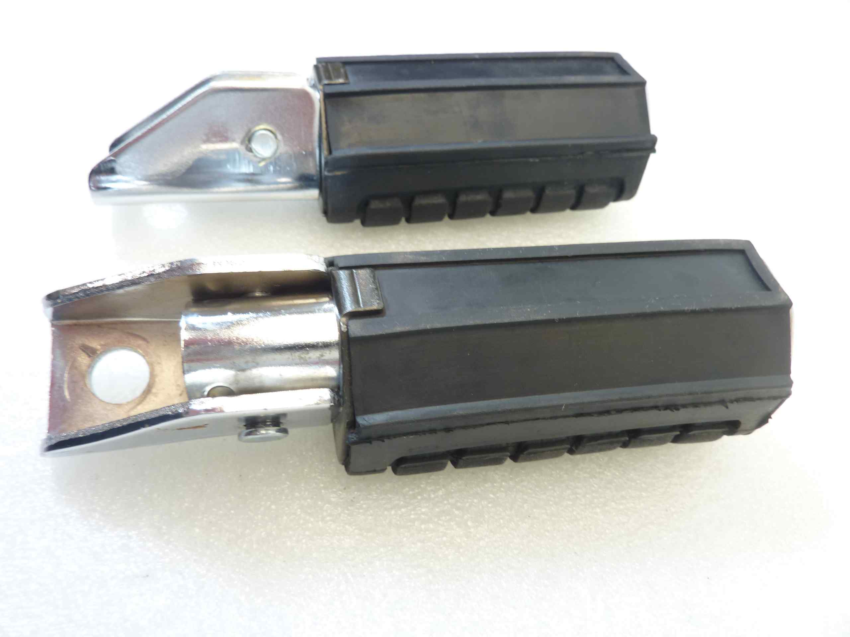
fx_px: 614
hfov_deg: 69.4
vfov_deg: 54.9
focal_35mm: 25
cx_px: 425
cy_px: 318
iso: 80
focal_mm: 4.1
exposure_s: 1/13
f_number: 3.3
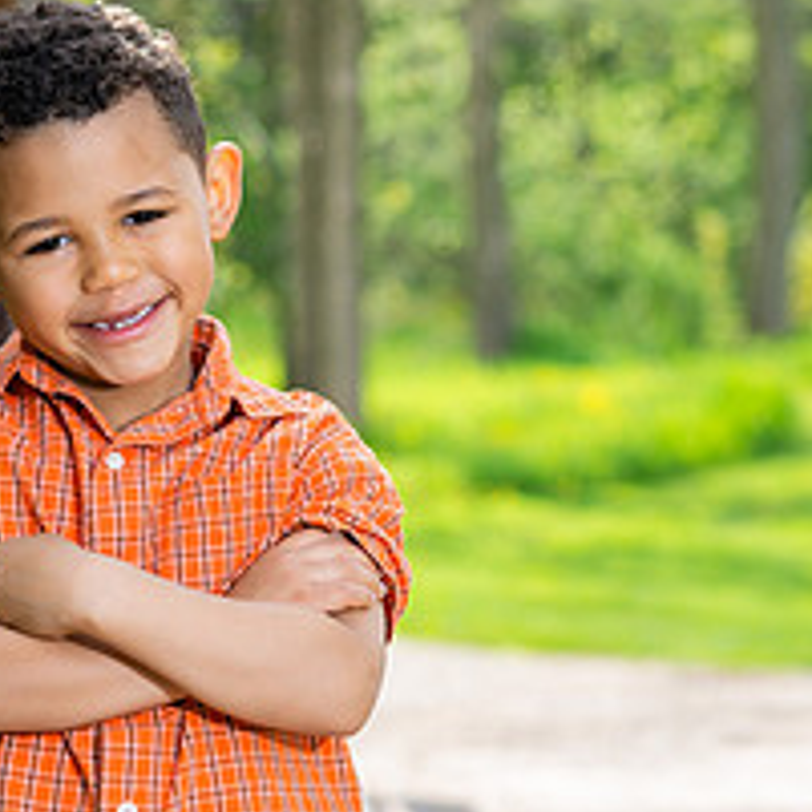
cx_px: 307
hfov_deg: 8.4
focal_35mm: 209
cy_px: 511
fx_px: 5547
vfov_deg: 8.4
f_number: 5
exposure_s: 1/200
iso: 100
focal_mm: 85
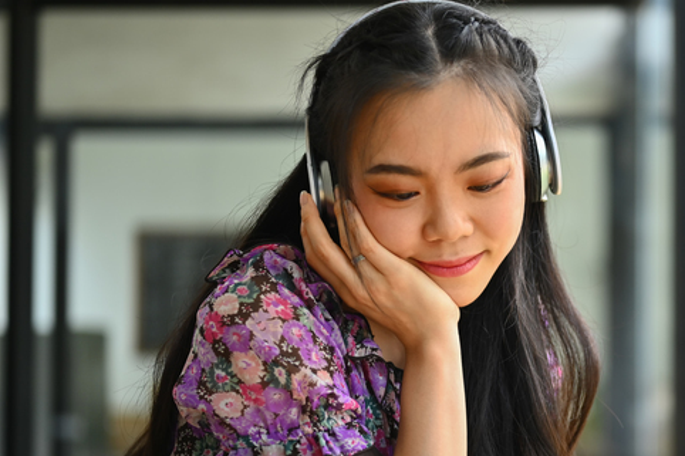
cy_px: 353
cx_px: 549
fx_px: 1579
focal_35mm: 83
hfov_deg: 24.1
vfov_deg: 16.3
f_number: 1.8
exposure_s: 1/500
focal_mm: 50
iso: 250
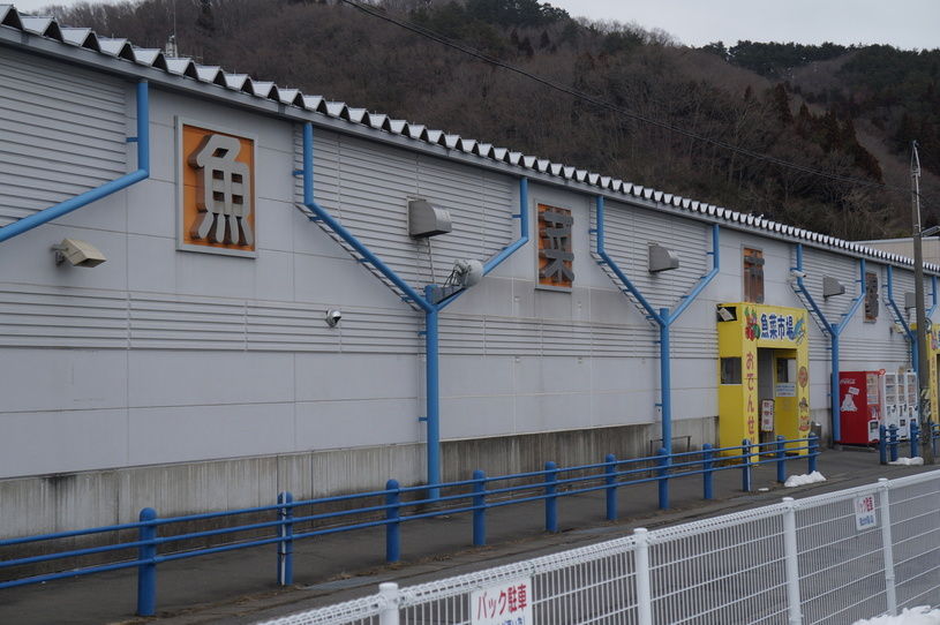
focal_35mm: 58
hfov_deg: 34.2
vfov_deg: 23.1
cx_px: 470
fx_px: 1526
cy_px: 312
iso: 200
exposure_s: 1/250
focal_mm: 39
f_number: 5.6
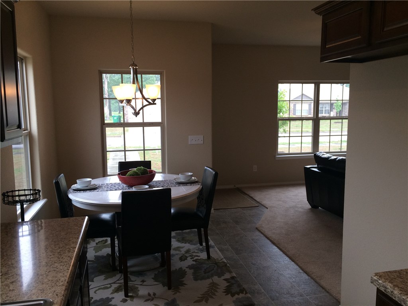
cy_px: 153
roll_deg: +1.0
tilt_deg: -6.8
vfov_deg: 48.2
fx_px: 342
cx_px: 204
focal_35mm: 29
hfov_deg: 61.7
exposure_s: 1/120
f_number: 2.2
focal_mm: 4.15
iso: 64
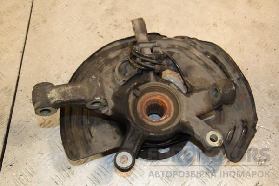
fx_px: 325
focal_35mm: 42
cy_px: 93
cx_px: 140
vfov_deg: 31.9
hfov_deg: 46.4
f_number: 5
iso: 800
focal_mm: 28
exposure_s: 1/200
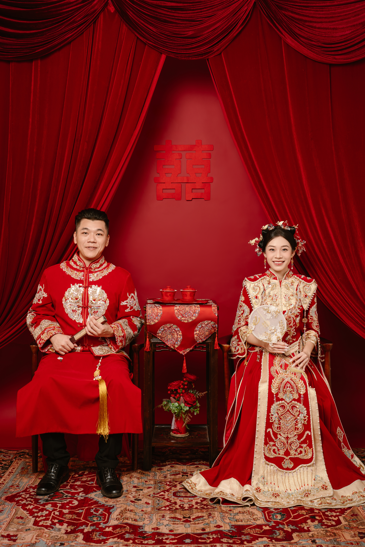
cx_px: 182
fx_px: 715
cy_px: 274
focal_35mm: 47
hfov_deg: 28.6
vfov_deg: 41.9
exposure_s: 1/100
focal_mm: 47
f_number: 7.1
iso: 125
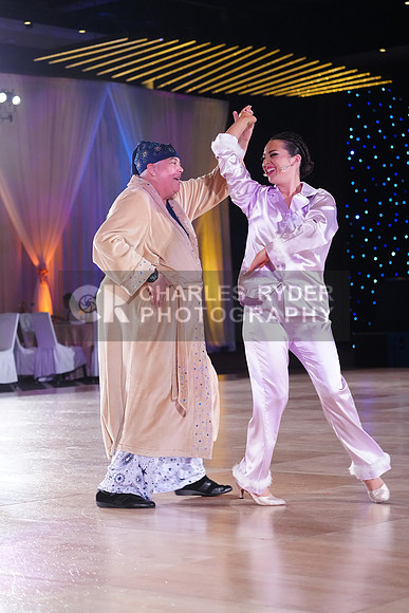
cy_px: 306
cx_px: 204
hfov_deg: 16.7
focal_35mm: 82
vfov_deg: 24.8
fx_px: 1396
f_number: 4
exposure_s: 1/400
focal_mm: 82
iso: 3200
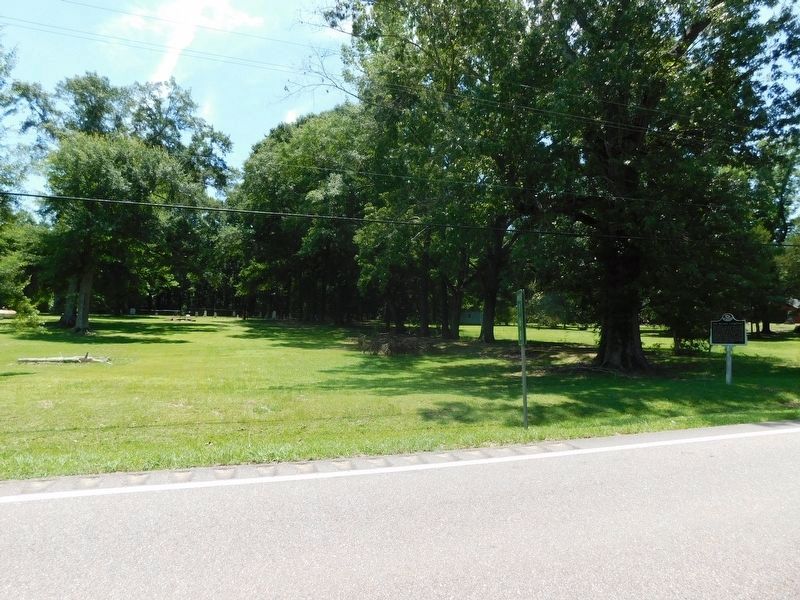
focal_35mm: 23
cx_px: 400
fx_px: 532
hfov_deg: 73.9
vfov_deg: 58.9
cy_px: 300
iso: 125
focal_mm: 4
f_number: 3
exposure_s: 1/800
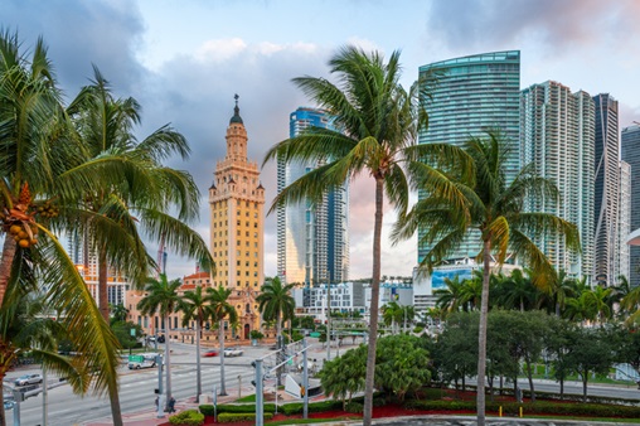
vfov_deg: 44.9
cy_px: 213
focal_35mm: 29
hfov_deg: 63.7
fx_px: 515
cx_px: 320
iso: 64
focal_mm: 29
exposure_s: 1/6
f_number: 11
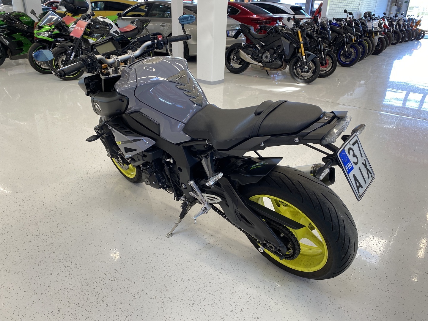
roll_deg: -2.4
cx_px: 214
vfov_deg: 53.1
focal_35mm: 26
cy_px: 160
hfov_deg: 67.3
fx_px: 321
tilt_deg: -25.2
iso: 100
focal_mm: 4.25
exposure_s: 1/100
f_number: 1.8
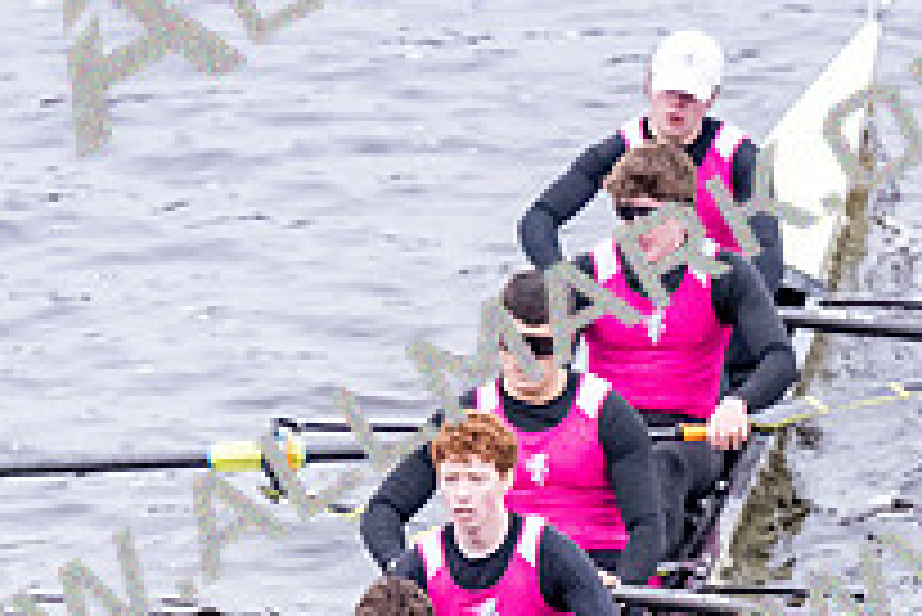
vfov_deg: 1.6
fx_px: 21733
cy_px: 814
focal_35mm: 848
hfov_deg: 2.4
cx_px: 306
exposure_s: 1/2000
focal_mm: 200
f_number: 2.8
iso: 2800
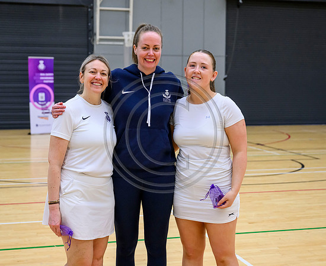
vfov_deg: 26.0
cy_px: 133
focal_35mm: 59
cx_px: 159
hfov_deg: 31.5
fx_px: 578
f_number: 3.5
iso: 5000
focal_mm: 52
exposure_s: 1/640
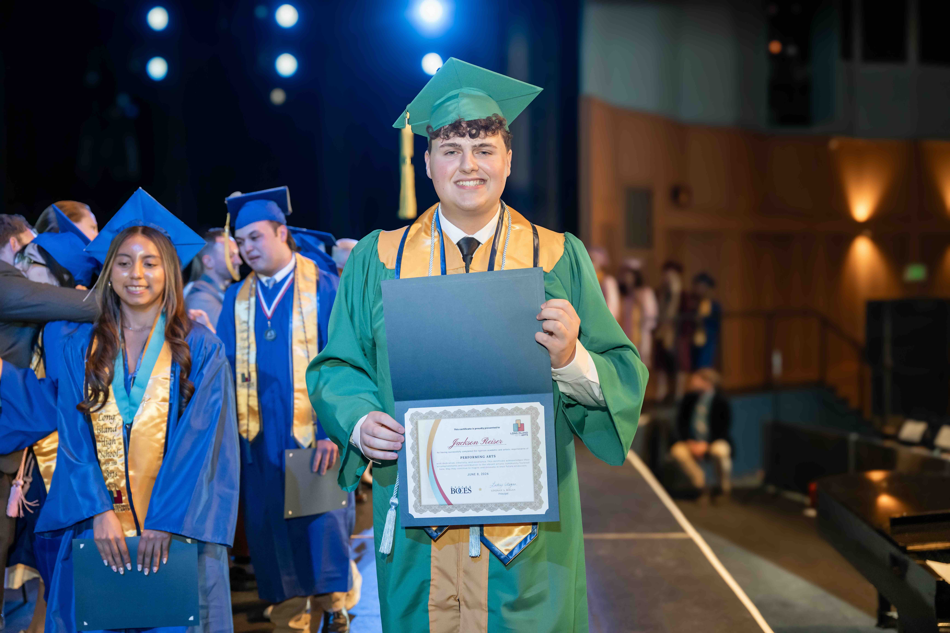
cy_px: 316
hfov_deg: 47.4
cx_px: 475
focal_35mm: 41
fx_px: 1082
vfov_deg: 32.6
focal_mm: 41
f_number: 3.5
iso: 1600
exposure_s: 1/250
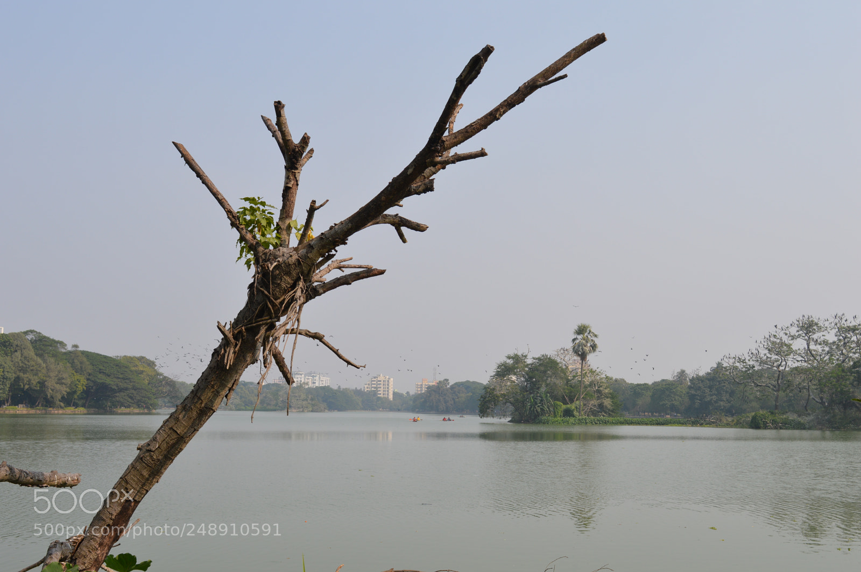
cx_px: 430
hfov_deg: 45.0
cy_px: 286
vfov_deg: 30.8
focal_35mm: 44
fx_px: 1039
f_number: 9
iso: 100
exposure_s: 1/320
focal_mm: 29
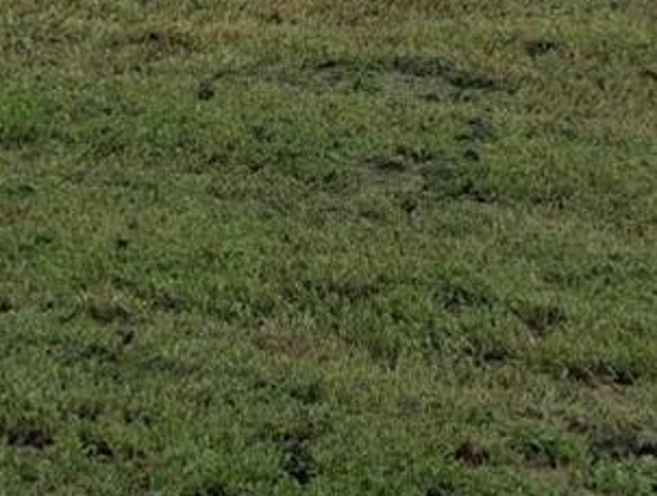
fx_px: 3082
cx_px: -215
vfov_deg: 8.0
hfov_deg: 11.8
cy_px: -955
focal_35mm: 162
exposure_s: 1/1550
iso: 19
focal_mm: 6.9
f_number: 1.68
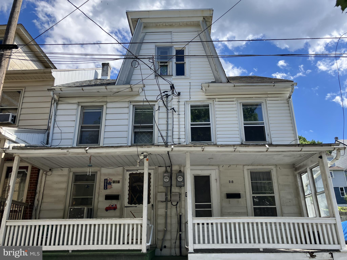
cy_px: 130
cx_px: 174
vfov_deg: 49.7
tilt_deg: +21.8
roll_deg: +1.3
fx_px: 281
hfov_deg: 63.4
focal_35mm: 28
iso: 32
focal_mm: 3.99
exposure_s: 1/1245
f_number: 1.8
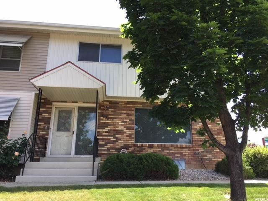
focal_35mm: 29
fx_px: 225
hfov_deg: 61.7
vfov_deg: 48.2
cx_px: 134
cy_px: 100
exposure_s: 1/196
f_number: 2.2
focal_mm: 4.15
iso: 25
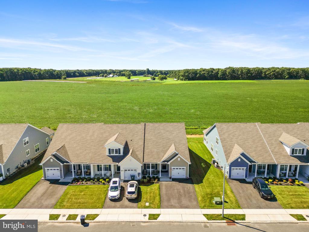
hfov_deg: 71.6
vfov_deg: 56.8
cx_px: 154
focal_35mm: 24
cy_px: 116
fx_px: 214
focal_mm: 6.72
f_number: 1.7
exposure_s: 1/4000
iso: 100
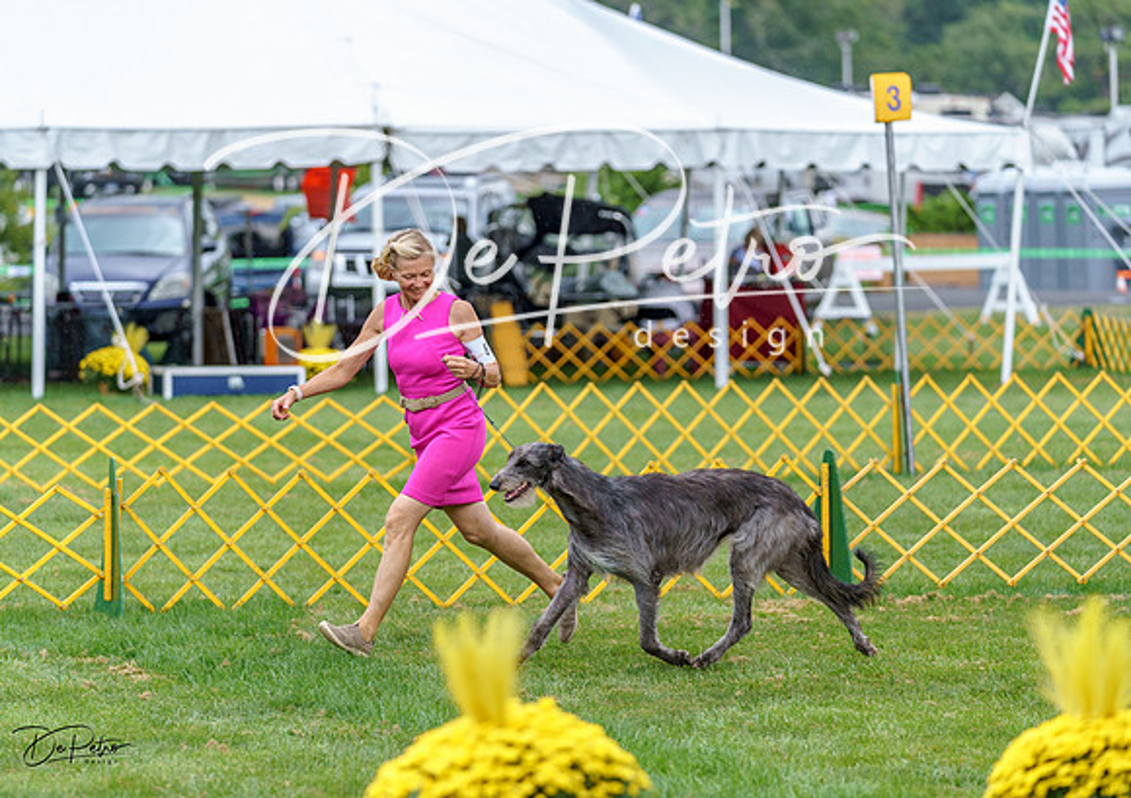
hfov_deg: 12.3
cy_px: 382
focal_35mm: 164
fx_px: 5261
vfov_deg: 8.7
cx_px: 519
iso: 400
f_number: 2.8
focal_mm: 129
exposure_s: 1/640
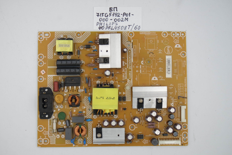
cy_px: 78
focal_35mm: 48
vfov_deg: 28.1
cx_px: 116
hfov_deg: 41.1
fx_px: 309
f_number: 4.5
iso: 160
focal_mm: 18
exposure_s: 1/125
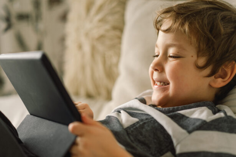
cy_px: 78
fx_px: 361
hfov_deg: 36.2
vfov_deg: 24.6
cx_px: 118
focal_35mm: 55
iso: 125
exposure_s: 1/160
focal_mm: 55
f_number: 1.8
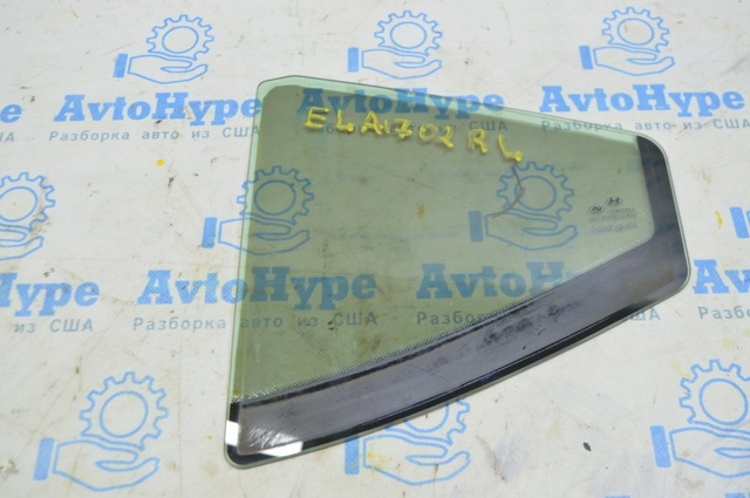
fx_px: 749
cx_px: 375
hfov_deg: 53.2
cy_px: 249
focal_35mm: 36
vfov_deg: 36.8
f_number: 5.6
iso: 400
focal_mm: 24
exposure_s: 1/20
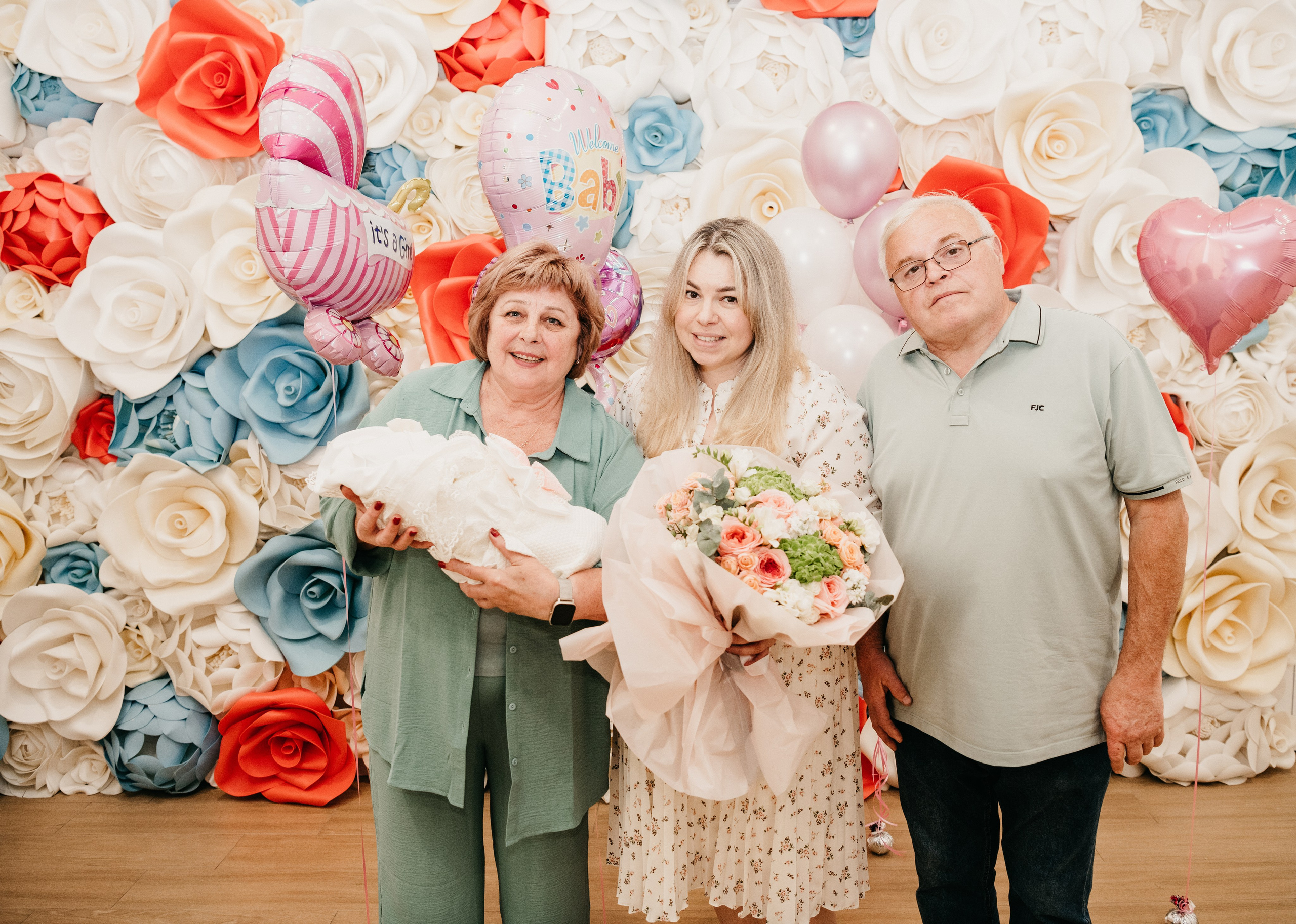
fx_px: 1158
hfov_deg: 58.4
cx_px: 667
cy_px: 428
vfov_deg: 43.5
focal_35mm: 31
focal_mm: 28
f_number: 4
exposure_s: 1/160
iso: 640
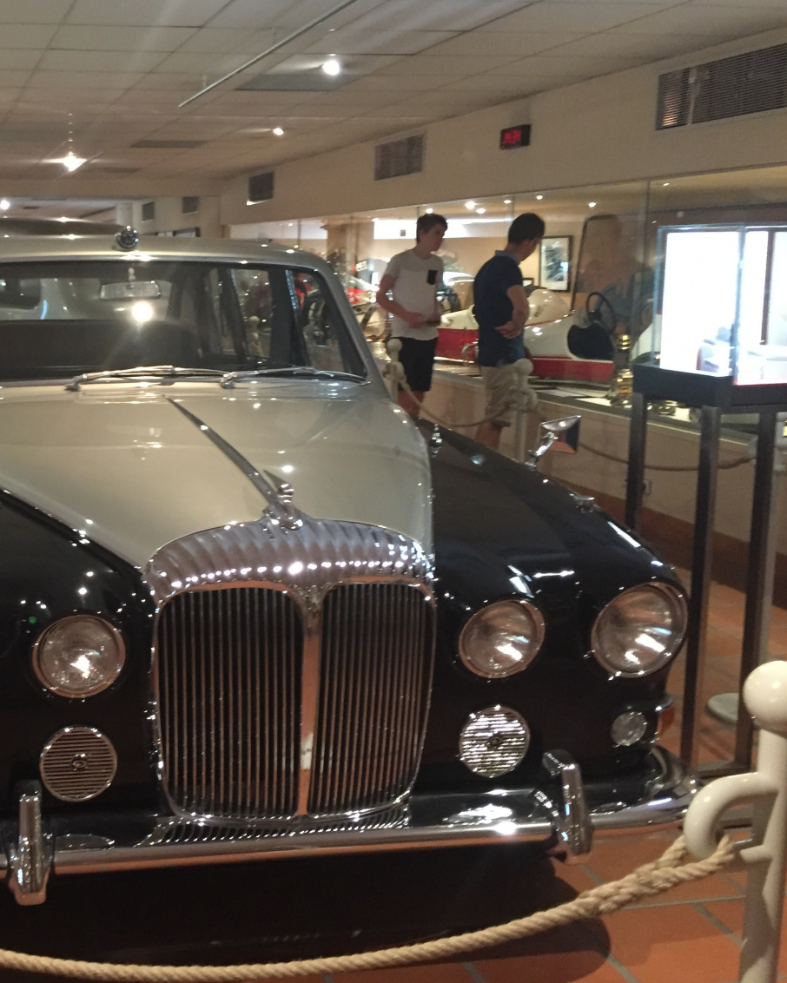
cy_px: 463
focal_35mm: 40
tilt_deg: -8.3
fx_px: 1164
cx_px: 105
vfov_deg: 45.8
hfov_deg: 35.5
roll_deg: +0.1
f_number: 2.2
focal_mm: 4.15
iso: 250
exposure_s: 1/20
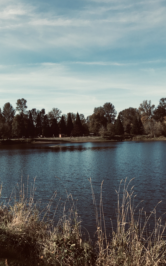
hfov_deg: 28.7
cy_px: 133
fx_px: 304
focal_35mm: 42
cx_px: 3
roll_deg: +1.0
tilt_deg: +1.1
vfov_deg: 47.2
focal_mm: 4.15
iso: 25
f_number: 2.2
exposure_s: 1/1202
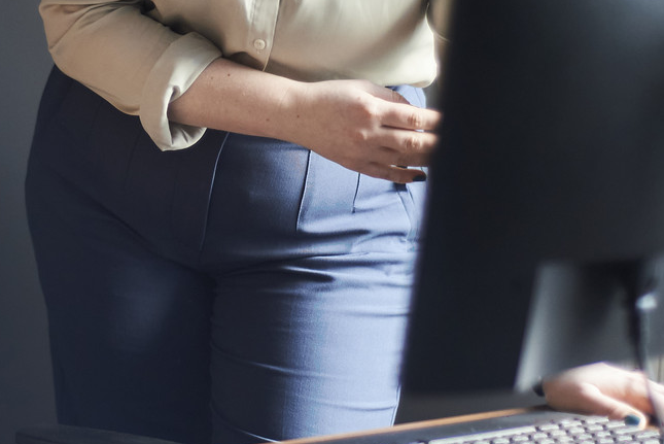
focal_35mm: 124
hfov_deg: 16.4
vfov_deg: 11.0
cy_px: -22
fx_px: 2289
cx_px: 166
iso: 800
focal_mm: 50
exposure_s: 1/250
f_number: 1.8
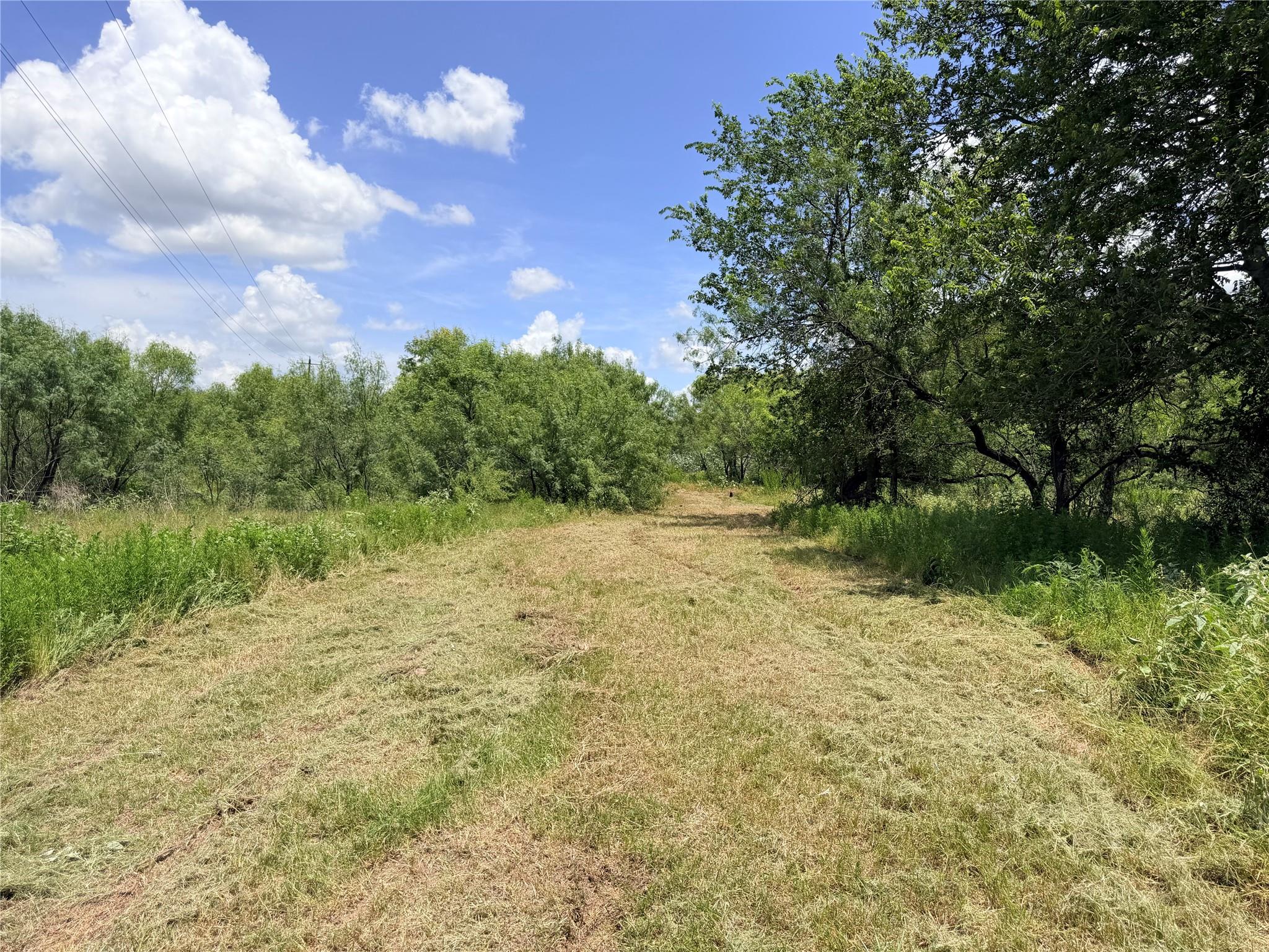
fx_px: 880
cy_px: 476
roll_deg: -1.1
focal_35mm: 24
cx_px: 634
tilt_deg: -0.9
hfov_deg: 71.6
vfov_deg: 56.8
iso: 80
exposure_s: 1/5319
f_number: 1.78
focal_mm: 6.76
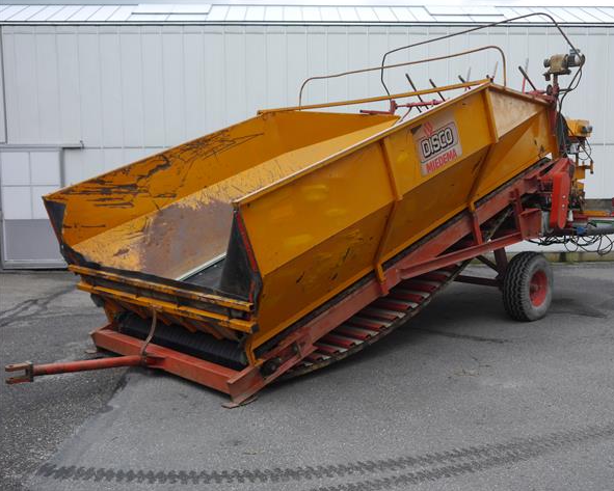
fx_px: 691
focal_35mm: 38
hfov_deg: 47.9
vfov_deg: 39.2
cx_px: 329
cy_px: 244
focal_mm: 18
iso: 160
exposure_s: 1/125
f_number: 4.5
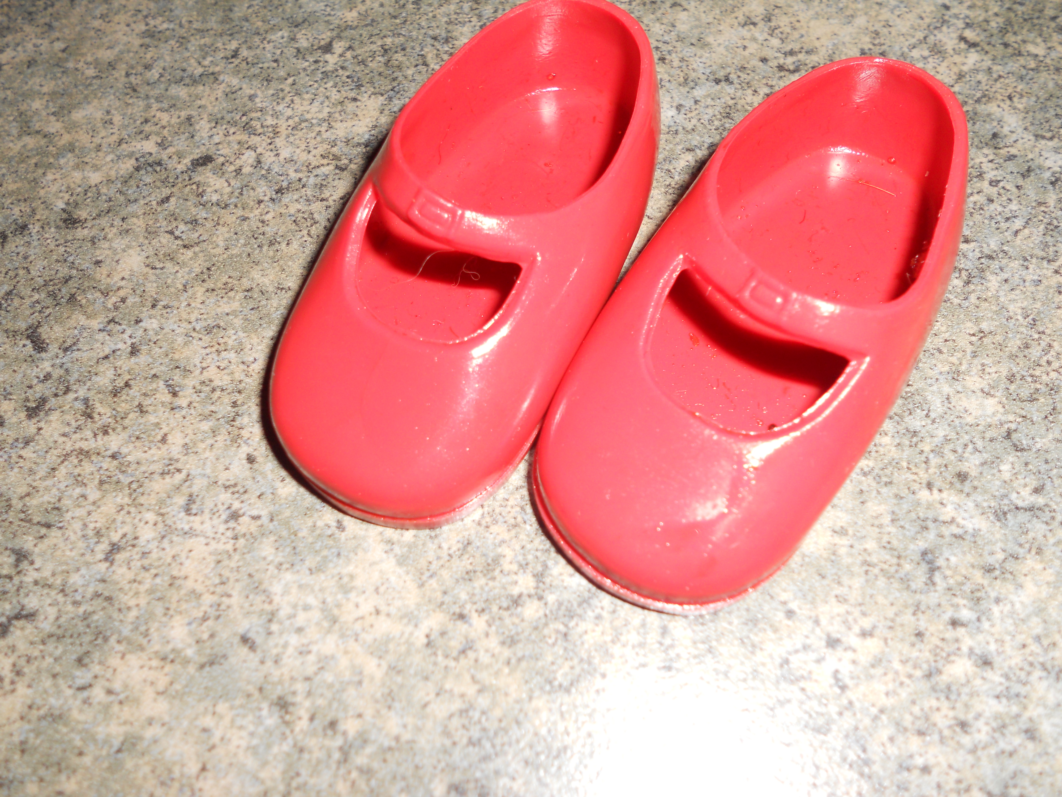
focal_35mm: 32
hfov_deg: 56.8
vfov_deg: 44.2
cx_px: 531
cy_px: 398
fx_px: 982
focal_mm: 5.8
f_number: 8.8
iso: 80
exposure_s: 1/25
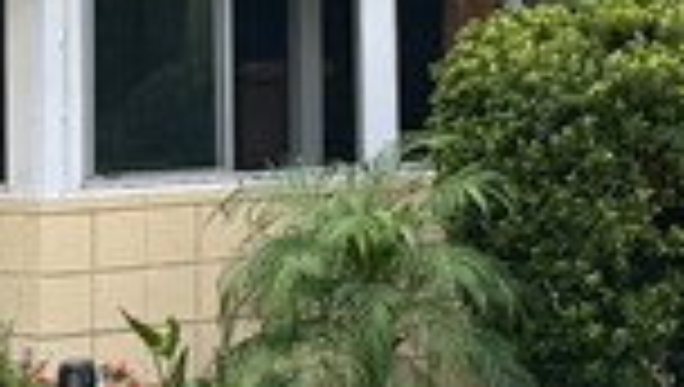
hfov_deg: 12.1
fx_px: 3197
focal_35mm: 176
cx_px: 666
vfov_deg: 6.7
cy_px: -338
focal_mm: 6.76
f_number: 1.78
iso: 100
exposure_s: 1/532
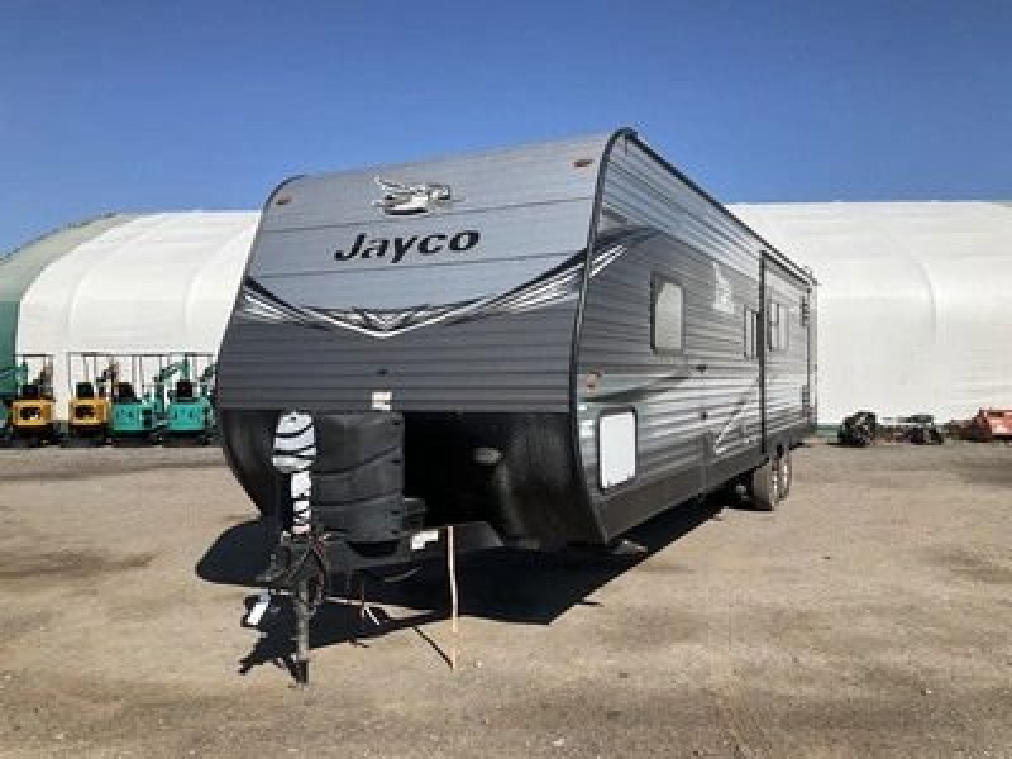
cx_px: 506
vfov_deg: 48.2
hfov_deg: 61.7
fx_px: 848
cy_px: 380
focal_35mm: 29
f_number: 1.8
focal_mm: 3
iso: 25
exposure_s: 1/2538
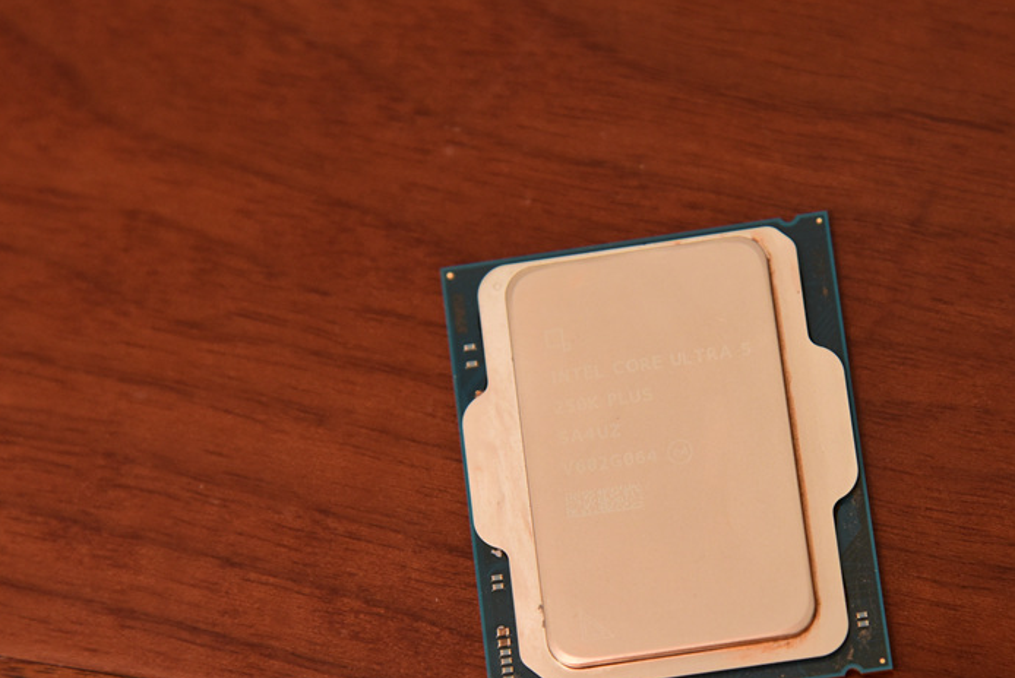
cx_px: 668
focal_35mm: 177
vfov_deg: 7.8
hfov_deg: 11.6
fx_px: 4994
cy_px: 450
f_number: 5.6
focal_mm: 120
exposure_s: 1/60
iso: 1600
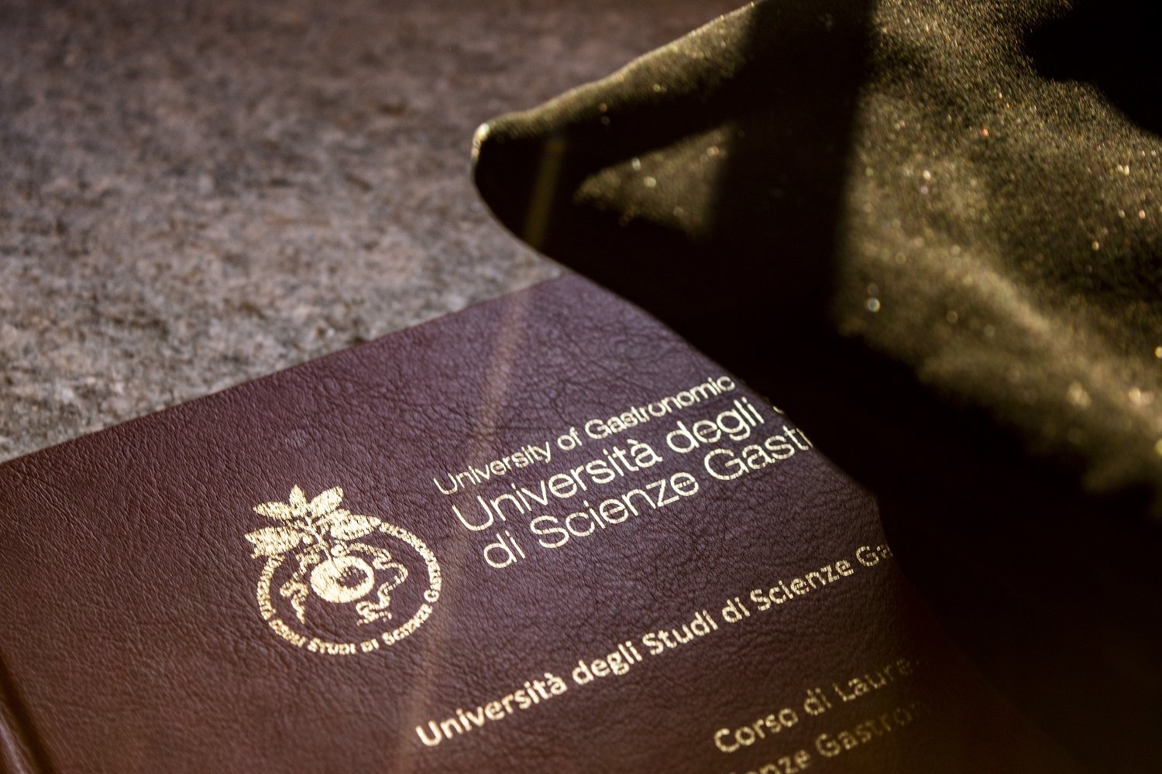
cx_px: 581
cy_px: 387
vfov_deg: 17.5
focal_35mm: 78
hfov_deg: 26.0
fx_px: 2517
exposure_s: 1/60
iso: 200
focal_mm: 52
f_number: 5.6
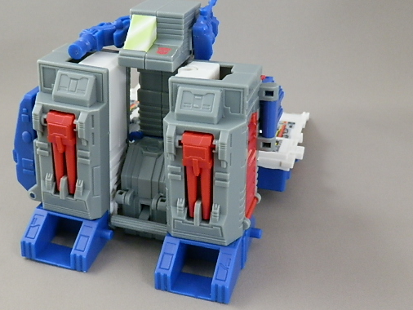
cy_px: 149
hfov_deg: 43.8
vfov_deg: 33.6
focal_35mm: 43
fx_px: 513
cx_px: 186
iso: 200
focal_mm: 6.17
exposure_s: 1/8
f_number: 3.5
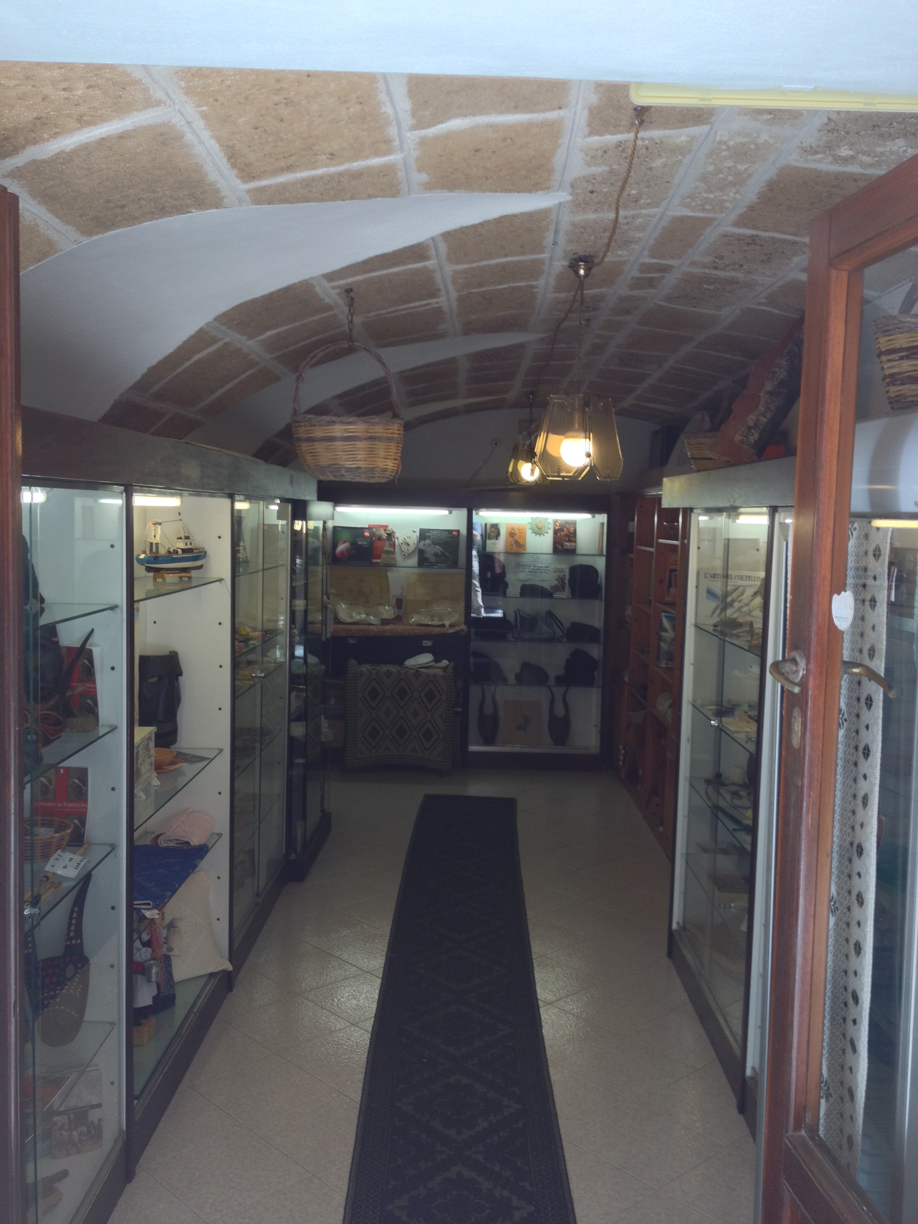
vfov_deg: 52.6
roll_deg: +0.2
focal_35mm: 35
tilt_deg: -7.1
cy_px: 612
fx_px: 1238
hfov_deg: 40.7
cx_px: 459
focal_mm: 4.28
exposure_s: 1/60
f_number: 2.4
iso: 64
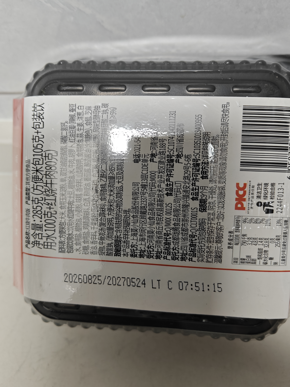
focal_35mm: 29
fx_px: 324
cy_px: 194
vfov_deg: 61.7
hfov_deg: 48.2
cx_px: 145
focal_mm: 5.59
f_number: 1.8
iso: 320
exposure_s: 1/100
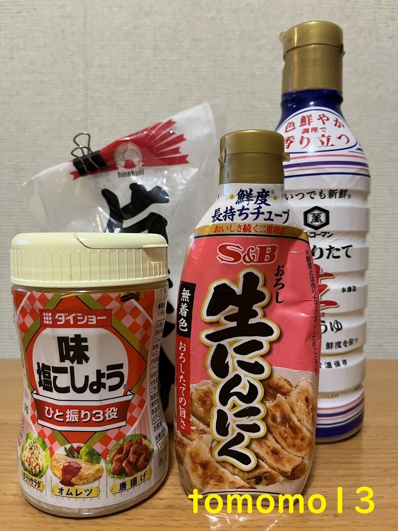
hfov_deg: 53.1
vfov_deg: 67.3
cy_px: 266
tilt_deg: -5.0
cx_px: 199
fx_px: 399
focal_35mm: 26
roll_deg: +0.0
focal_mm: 5.1
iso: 400
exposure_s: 1/50
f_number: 1.6
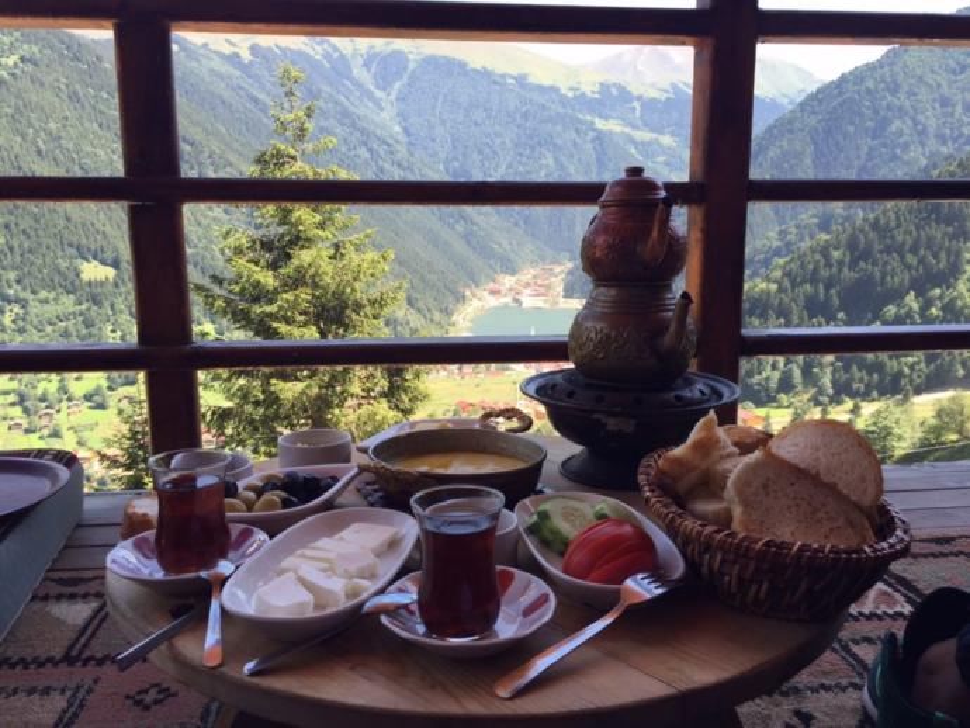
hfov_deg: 61.6
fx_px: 813
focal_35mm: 29
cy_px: 364
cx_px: 485
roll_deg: +0.0
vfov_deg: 48.3
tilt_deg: -10.5
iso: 32
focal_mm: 4.15
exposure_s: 1/356
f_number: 2.2
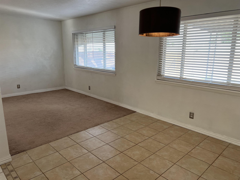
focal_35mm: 26
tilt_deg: -13.3
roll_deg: -0.3
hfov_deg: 67.3
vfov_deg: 53.1
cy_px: 90
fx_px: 180
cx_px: 120
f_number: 1.5
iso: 64
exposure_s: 1/126
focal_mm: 5.7
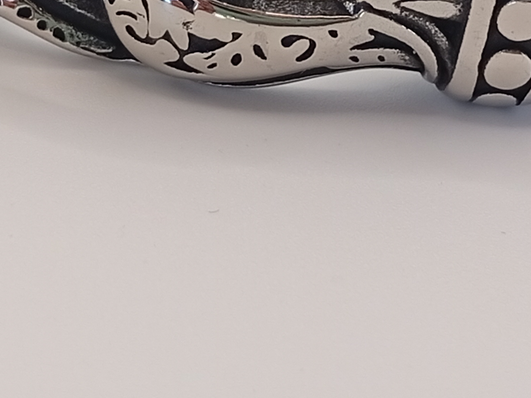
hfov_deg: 14.5
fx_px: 2087
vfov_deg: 10.8
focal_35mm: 136
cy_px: -35
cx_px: 261
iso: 50
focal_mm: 3.98
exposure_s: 1/225
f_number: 1.8
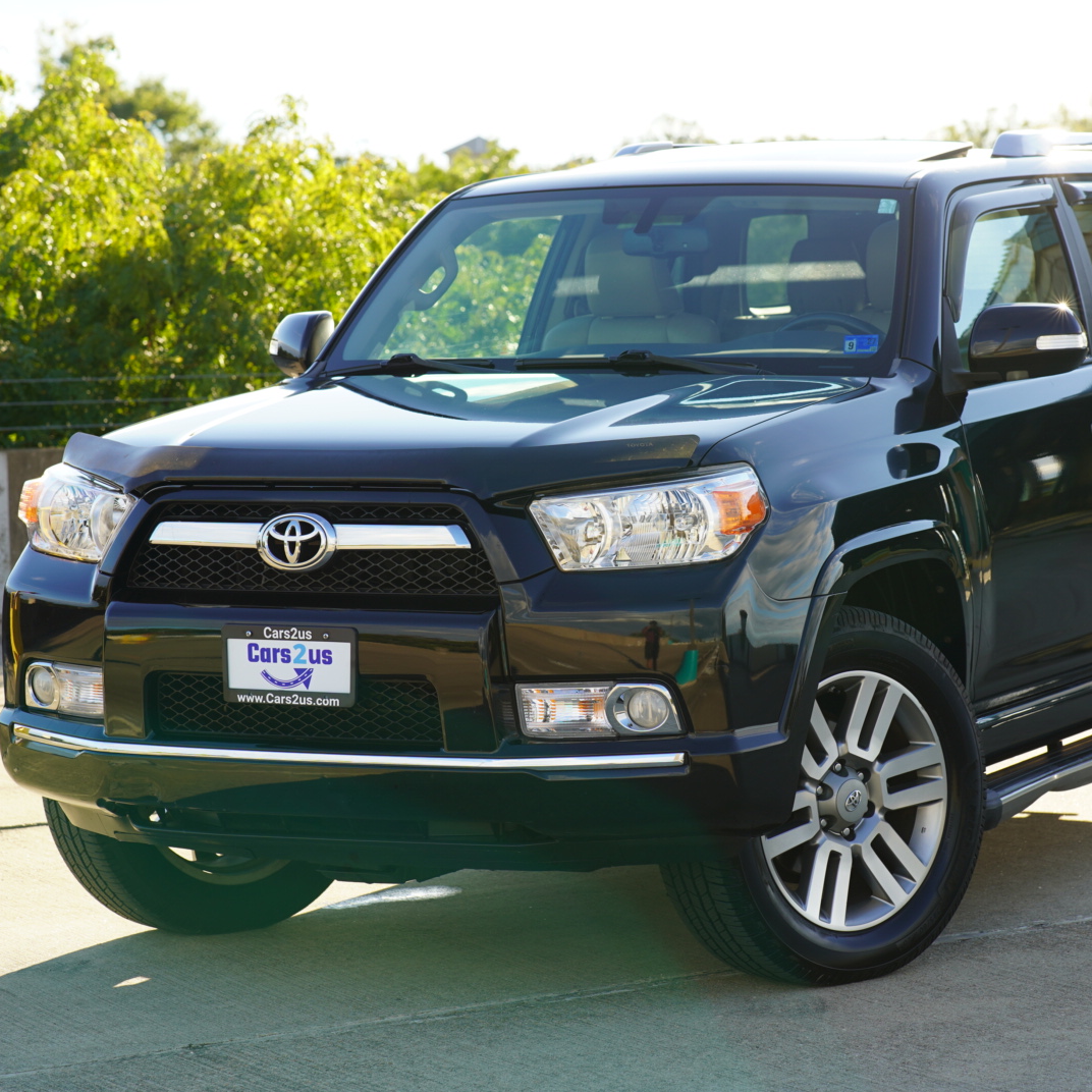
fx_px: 3890
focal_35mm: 109
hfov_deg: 16.0
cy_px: 547
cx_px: 660
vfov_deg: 16.0
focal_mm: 85
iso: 100
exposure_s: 1/125
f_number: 4.5
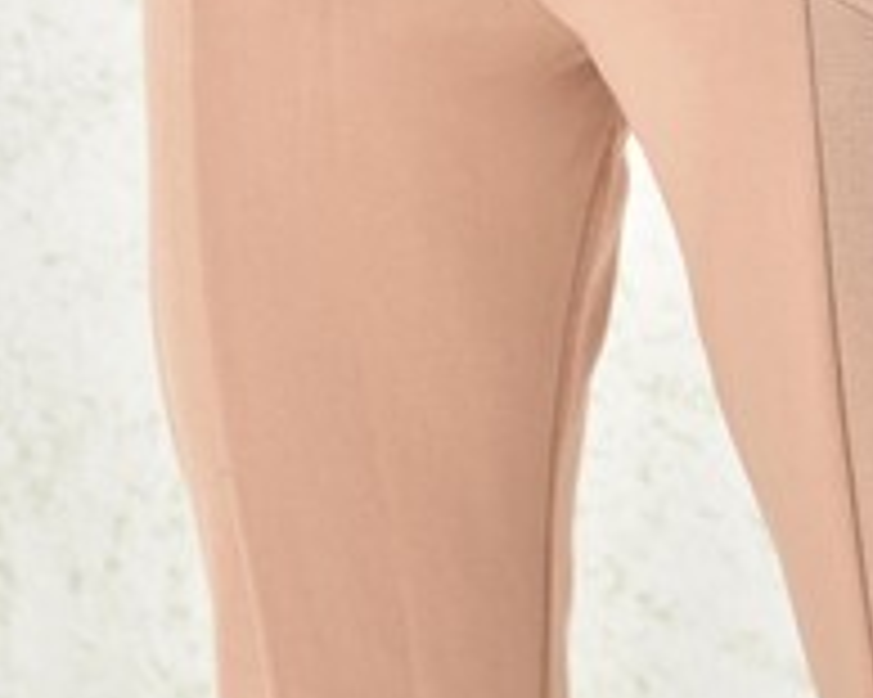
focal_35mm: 144
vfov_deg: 10.5
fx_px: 3719
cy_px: -248
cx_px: 698
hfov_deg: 13.3
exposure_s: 1/160
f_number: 7.1
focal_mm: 55
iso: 100
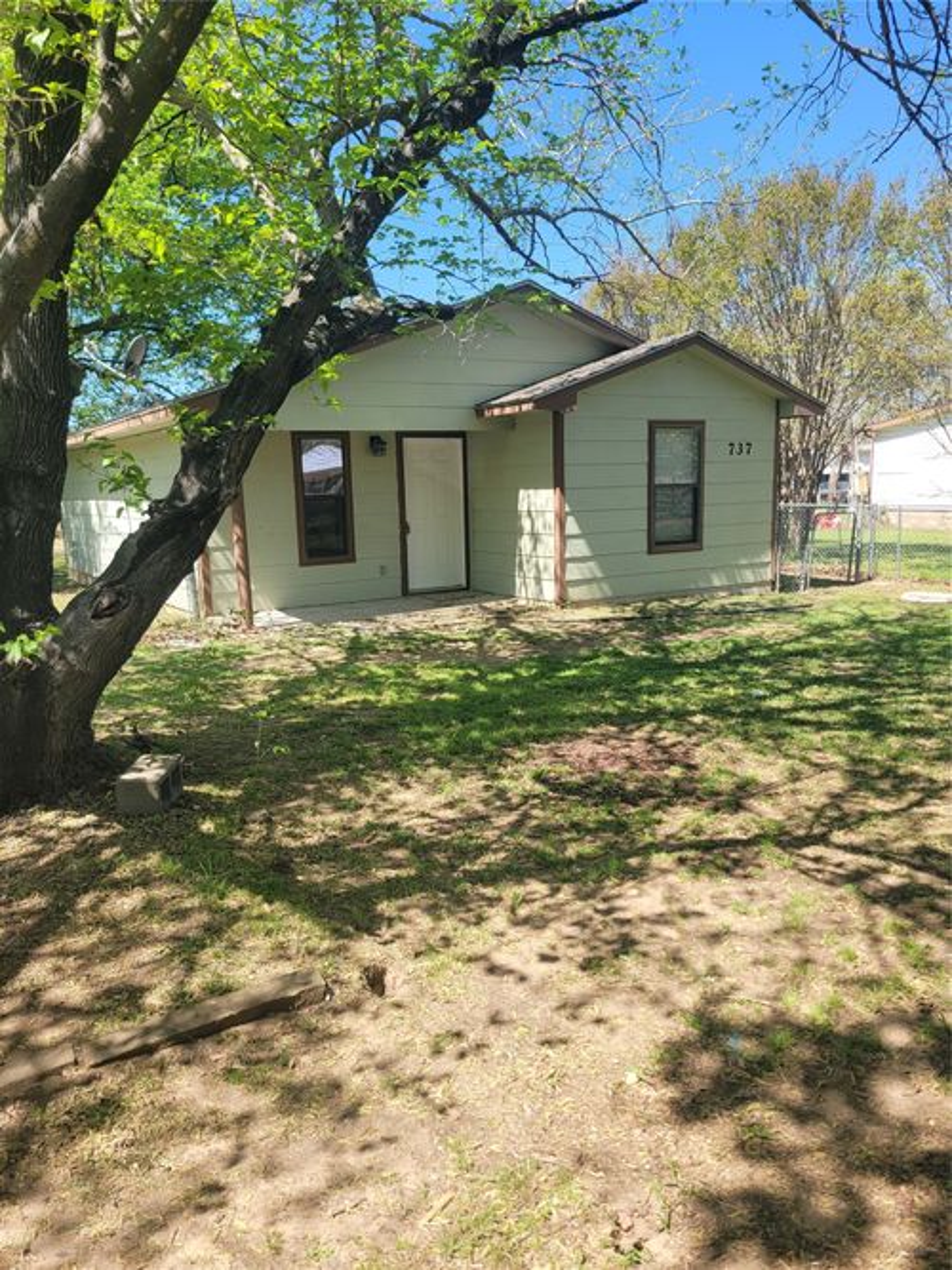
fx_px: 954
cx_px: 476
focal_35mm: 26
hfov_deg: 53.0
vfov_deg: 67.3
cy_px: 635
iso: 40
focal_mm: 5.4
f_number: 1.8
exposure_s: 1/984
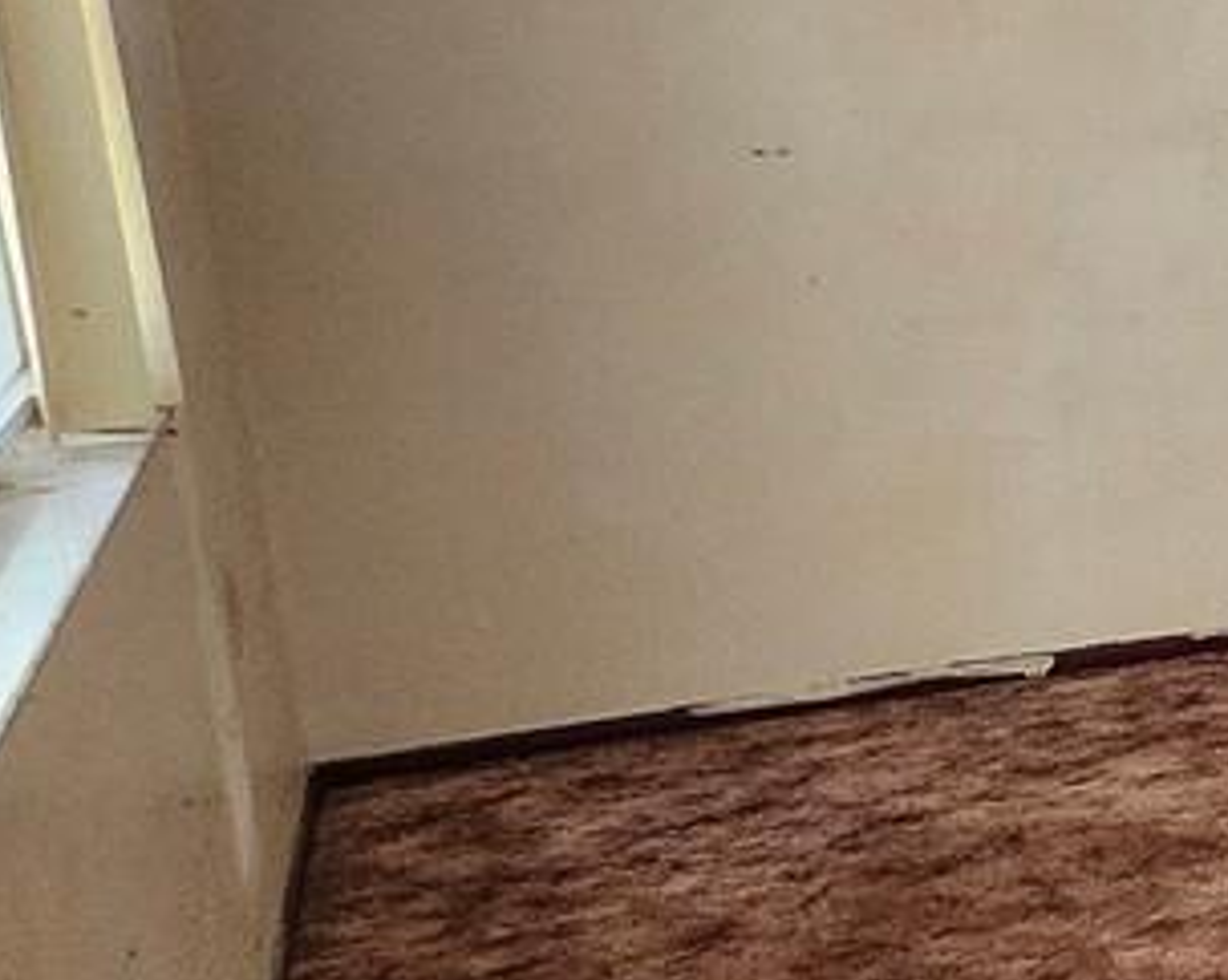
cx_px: 2253
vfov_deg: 22.8
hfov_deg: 20.0
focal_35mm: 67
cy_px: 530
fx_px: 2433
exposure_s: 1/60
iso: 250
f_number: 2.2
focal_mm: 1.74
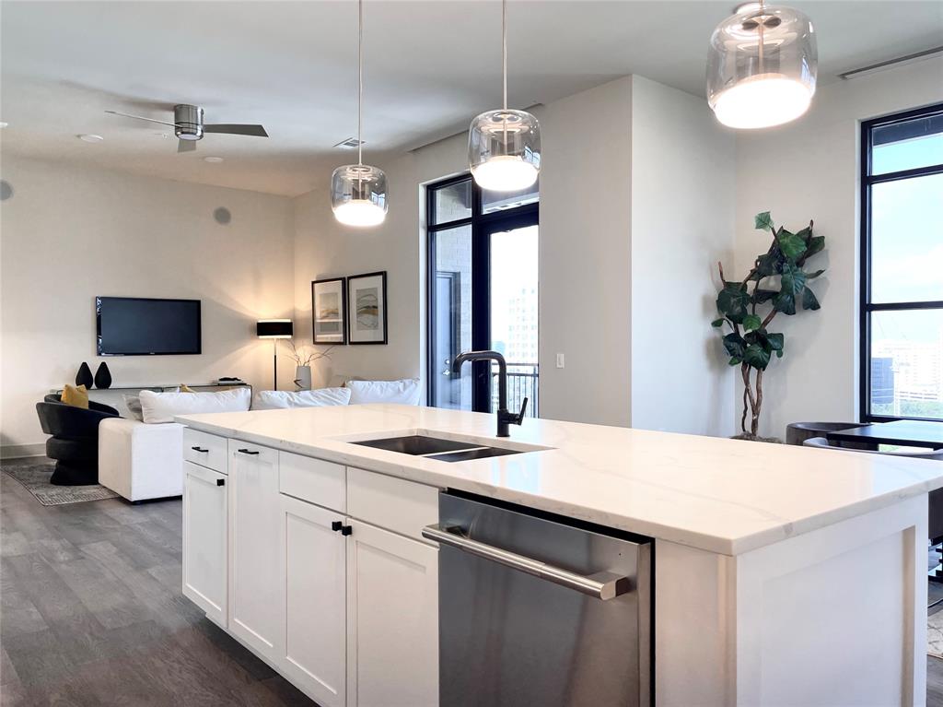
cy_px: 354
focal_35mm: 26
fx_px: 708
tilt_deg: +0.2
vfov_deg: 53.0
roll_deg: +1.1
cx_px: 472
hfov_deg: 67.3
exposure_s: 1/120
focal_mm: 5.1
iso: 80
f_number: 1.6
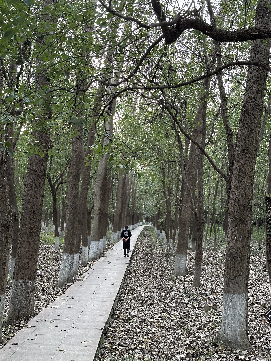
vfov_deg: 39.7
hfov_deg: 30.3
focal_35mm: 48
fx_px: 501
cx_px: 136
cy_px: 180
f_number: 1.78
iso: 80
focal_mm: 6.86
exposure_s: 1/86
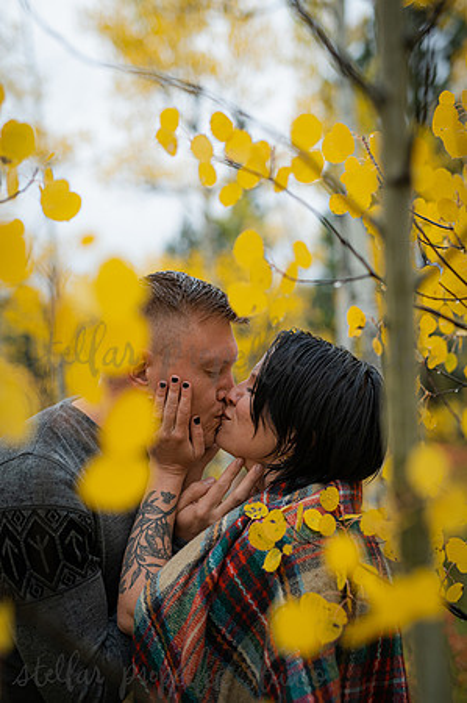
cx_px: 234
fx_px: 975
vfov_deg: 39.6
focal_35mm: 50
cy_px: 352
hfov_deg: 26.9
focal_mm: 50
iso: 1250
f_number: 2.2
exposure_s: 1/500
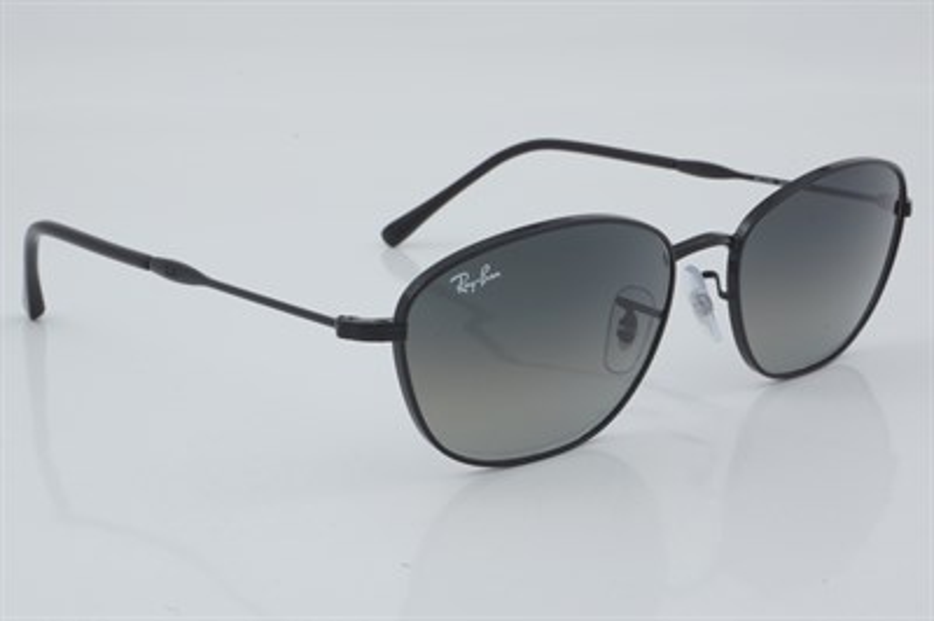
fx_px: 1944
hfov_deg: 27.0
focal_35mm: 75
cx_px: 467
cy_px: 310
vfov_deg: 18.2
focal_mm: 50
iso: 100
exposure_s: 1/4
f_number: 29
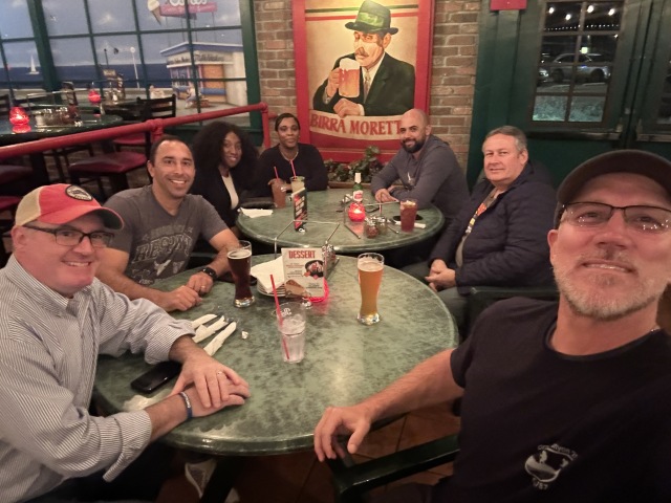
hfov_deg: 73.9
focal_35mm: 23
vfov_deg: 58.9
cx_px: 336
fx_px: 446
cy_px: 252
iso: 800
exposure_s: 1/15
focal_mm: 2.69
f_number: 1.9
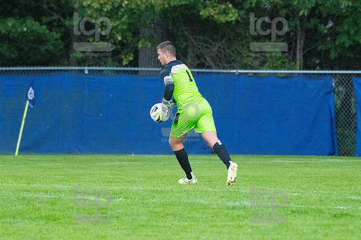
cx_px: 180
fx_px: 4059
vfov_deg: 3.4
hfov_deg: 5.1
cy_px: 120
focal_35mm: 405
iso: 6400
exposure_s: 1/2000
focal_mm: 270
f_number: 5.6
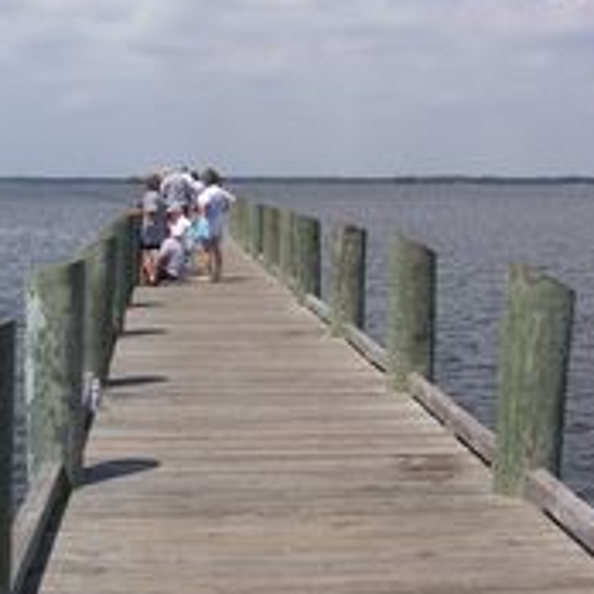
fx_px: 1340
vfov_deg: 24.8
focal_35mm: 69
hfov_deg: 24.8
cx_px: 181
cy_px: 188
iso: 50
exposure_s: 1/250
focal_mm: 6.1
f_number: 6.7
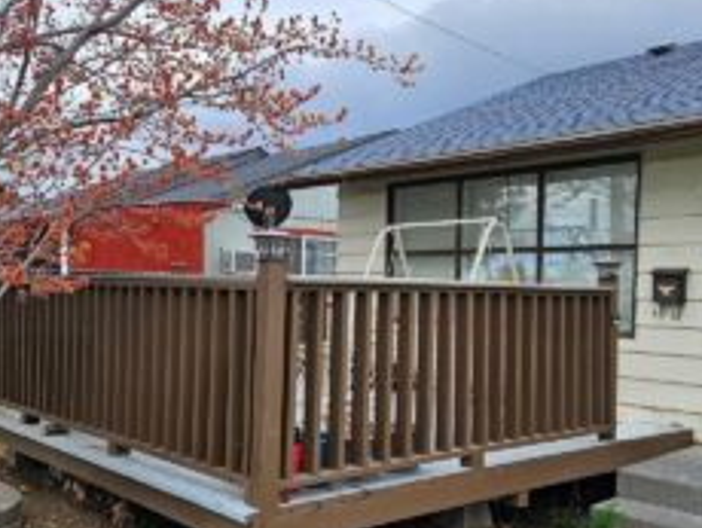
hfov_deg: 46.7
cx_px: 391
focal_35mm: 40
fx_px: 812
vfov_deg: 35.9
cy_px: 314
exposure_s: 1/458
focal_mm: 5.4
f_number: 1.8
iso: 25
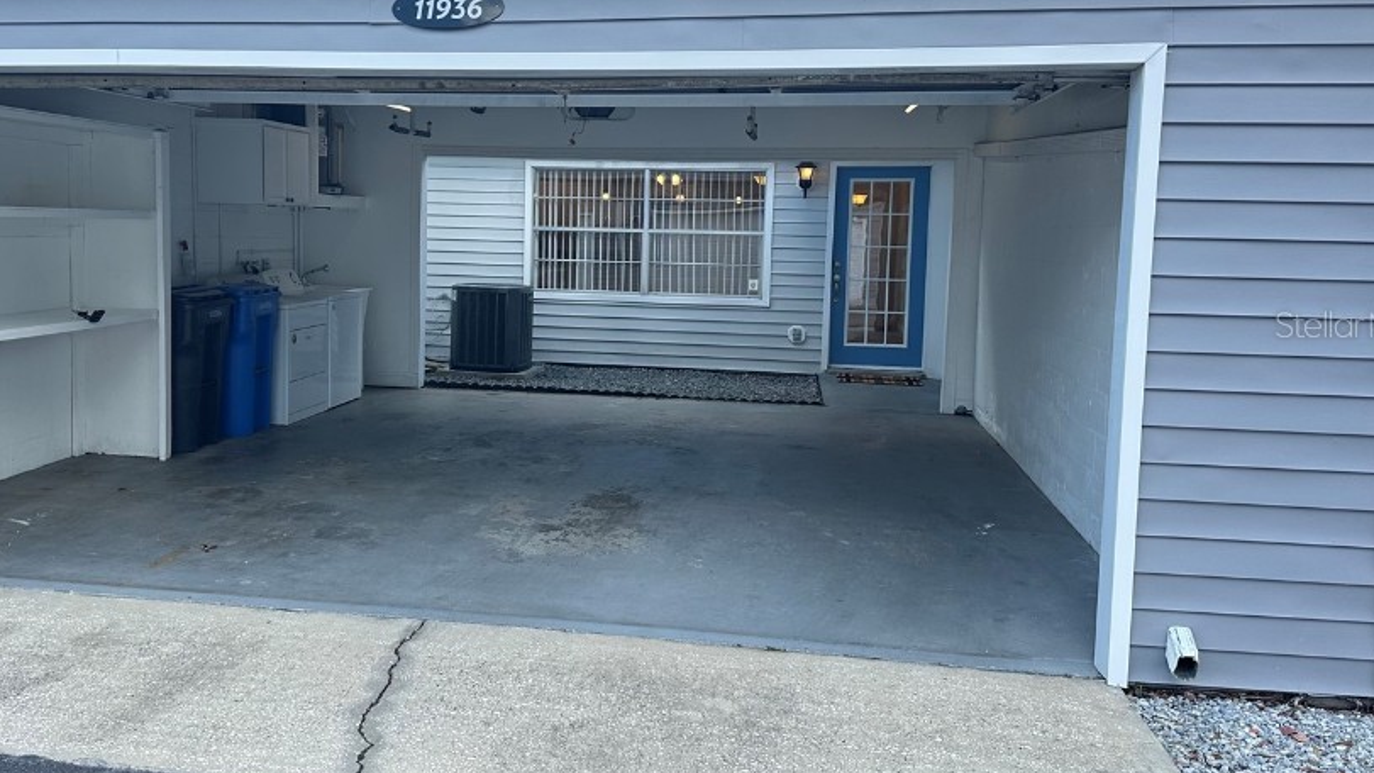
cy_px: 324
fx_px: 1202
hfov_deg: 59.1
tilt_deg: -4.7
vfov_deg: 35.5
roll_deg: -1.4
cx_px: 568
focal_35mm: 33
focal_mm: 6.86
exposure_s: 1/857
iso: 80
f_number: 1.78
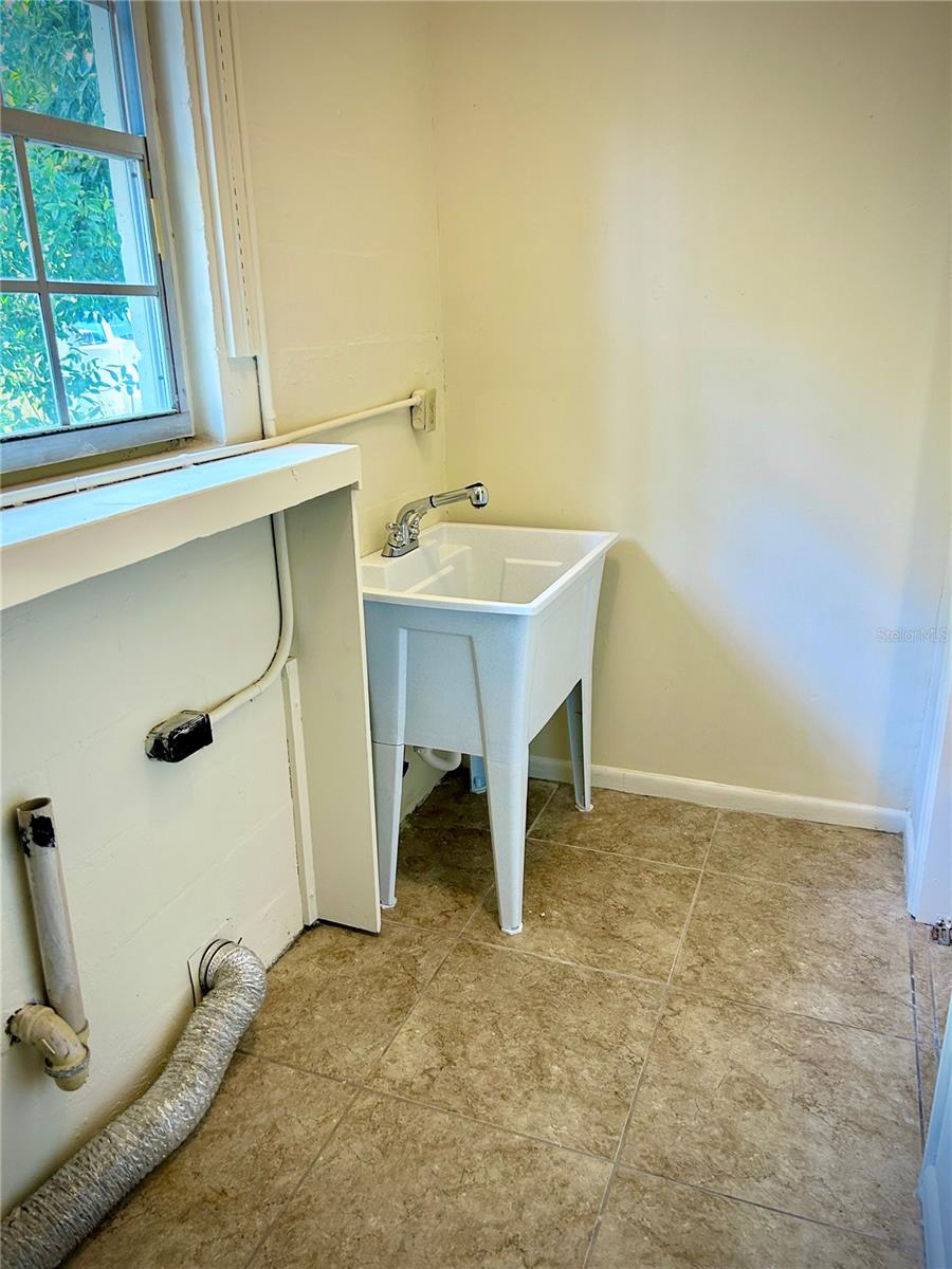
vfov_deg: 67.3
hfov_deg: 53.1
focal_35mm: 26
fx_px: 953
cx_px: 476
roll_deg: +1.8
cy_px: 634
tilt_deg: -19.0
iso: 125
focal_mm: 5.7
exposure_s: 1/60
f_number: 1.5
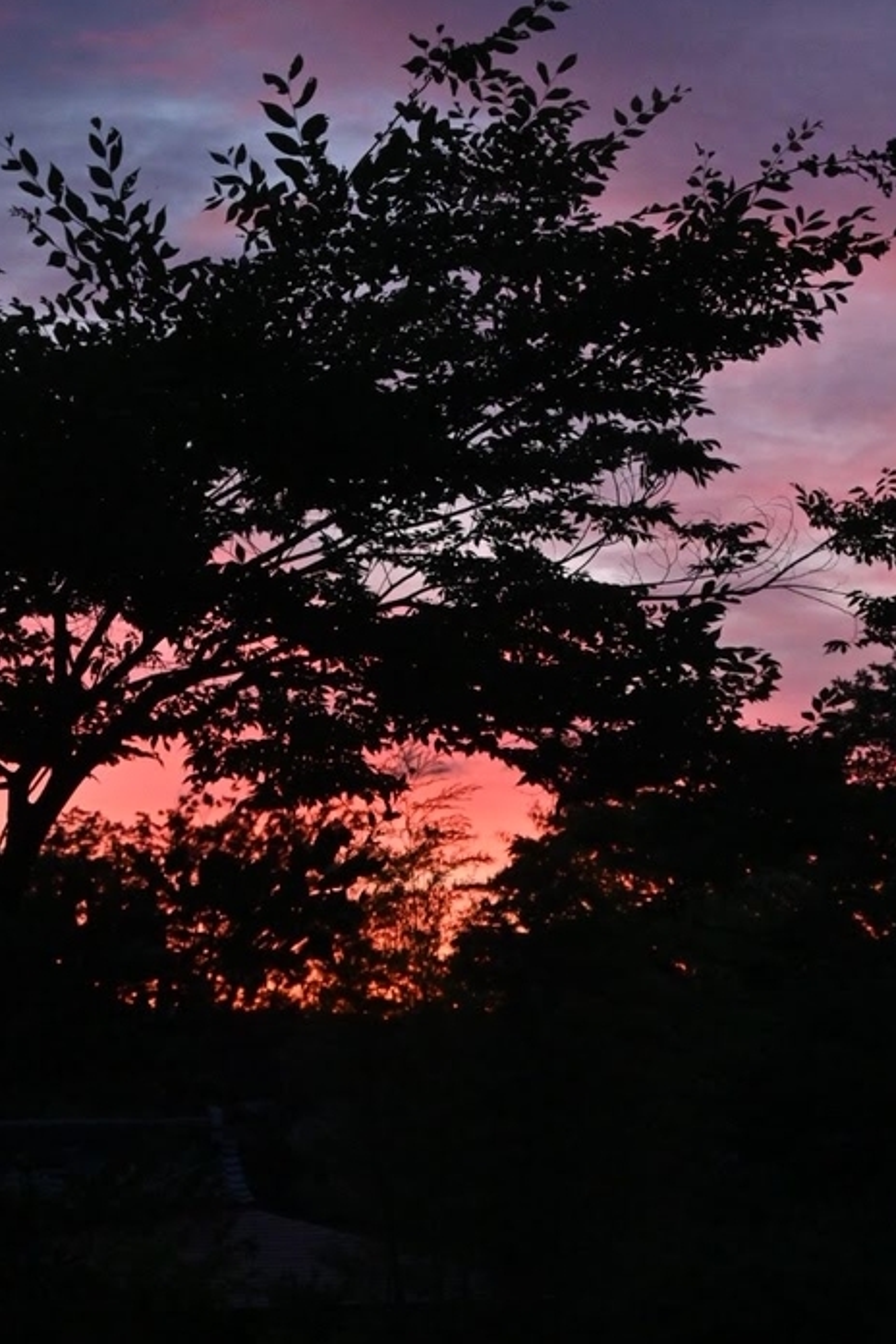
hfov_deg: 16.7
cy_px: 313
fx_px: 3040
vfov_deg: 24.6
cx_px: 583
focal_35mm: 81
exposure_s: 1/160
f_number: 6.3
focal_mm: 31.5
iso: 1250
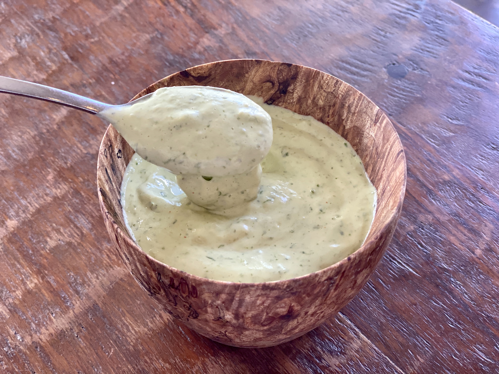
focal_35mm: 52
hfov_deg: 36.8
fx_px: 750
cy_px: 187
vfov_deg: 28.0
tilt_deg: -48.6
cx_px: 250
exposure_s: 1/122
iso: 125
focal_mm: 6
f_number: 2
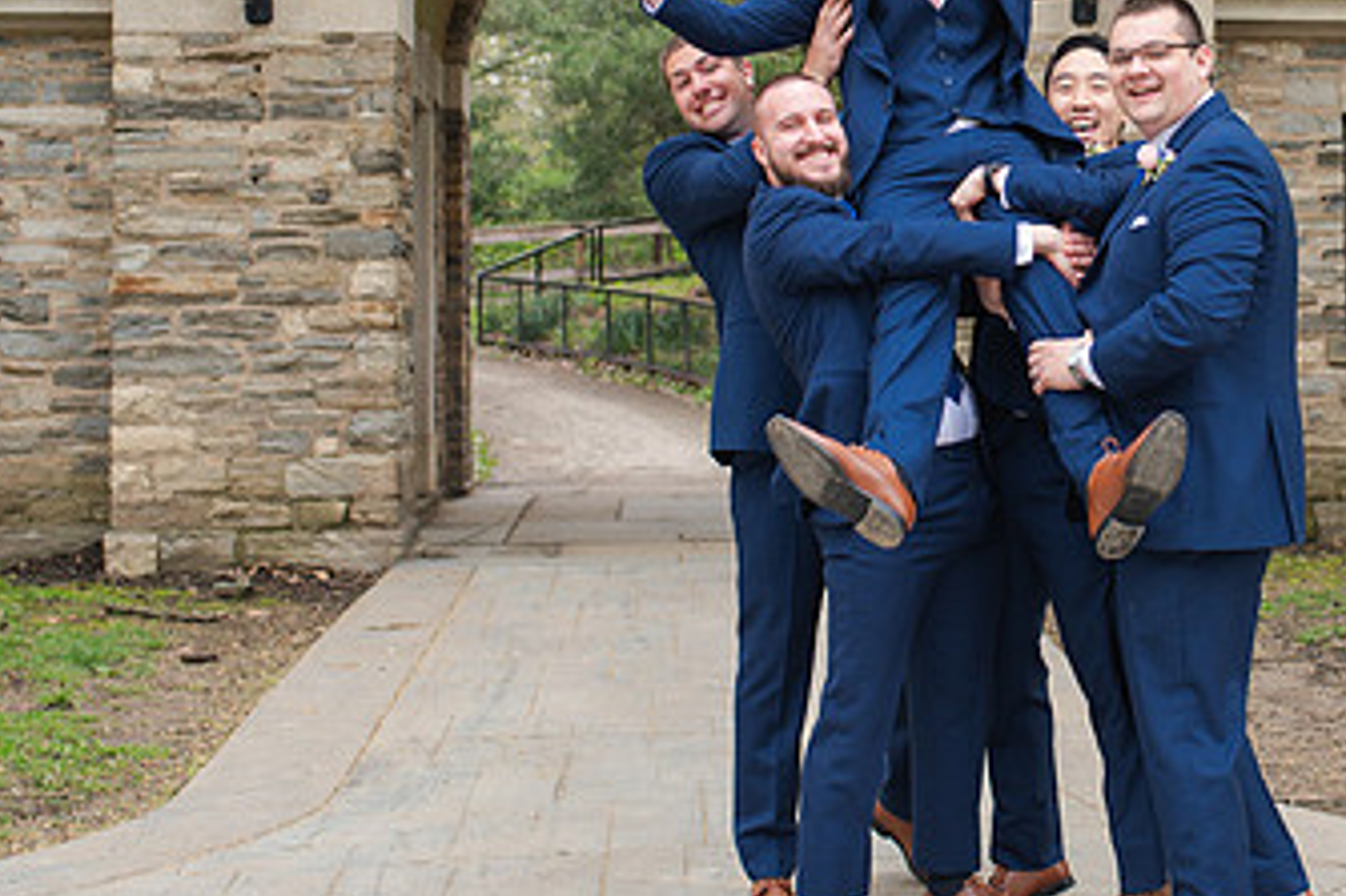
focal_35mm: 68
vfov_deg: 19.8
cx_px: 1043
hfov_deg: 29.1
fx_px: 2541
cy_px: 221
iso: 450
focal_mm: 35
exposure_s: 1/320
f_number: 3.2
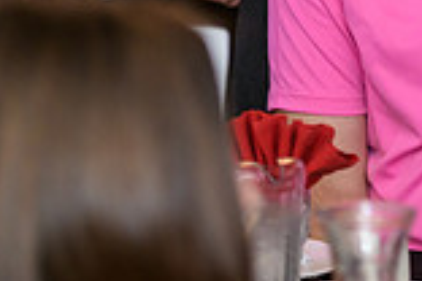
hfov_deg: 6.5
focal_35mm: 317
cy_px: -153
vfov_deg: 4.3
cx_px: 522
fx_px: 3716
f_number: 3.2
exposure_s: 1/125
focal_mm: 85
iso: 400
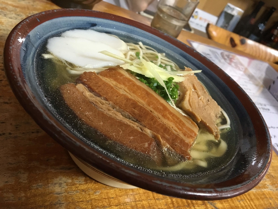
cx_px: 139
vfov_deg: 48.2
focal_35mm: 29
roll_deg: -27.4
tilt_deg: -34.4
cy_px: 104
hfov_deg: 61.7
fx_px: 233
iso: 200
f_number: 2.2
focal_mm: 4.15
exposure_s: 1/24
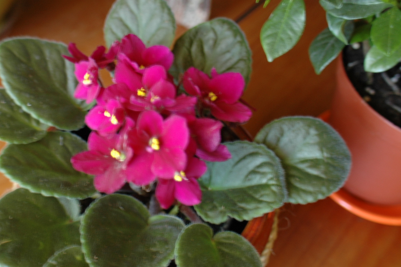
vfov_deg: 31.8
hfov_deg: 46.0
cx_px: 146
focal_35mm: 42
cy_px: 142
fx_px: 467
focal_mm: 20
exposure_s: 1/13
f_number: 2.8
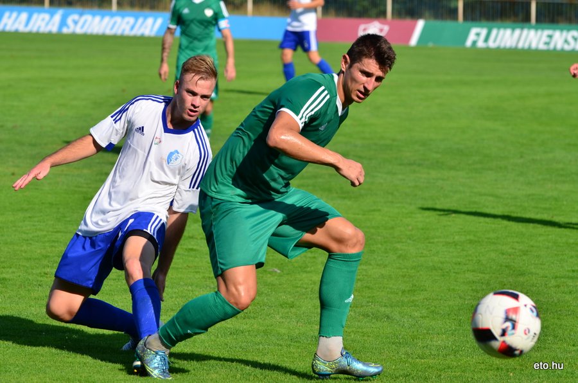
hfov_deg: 9.5
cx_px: 289
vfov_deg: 6.3
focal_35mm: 218
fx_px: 3485
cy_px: 192
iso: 250
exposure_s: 1/1250
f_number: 6.3
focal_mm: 145
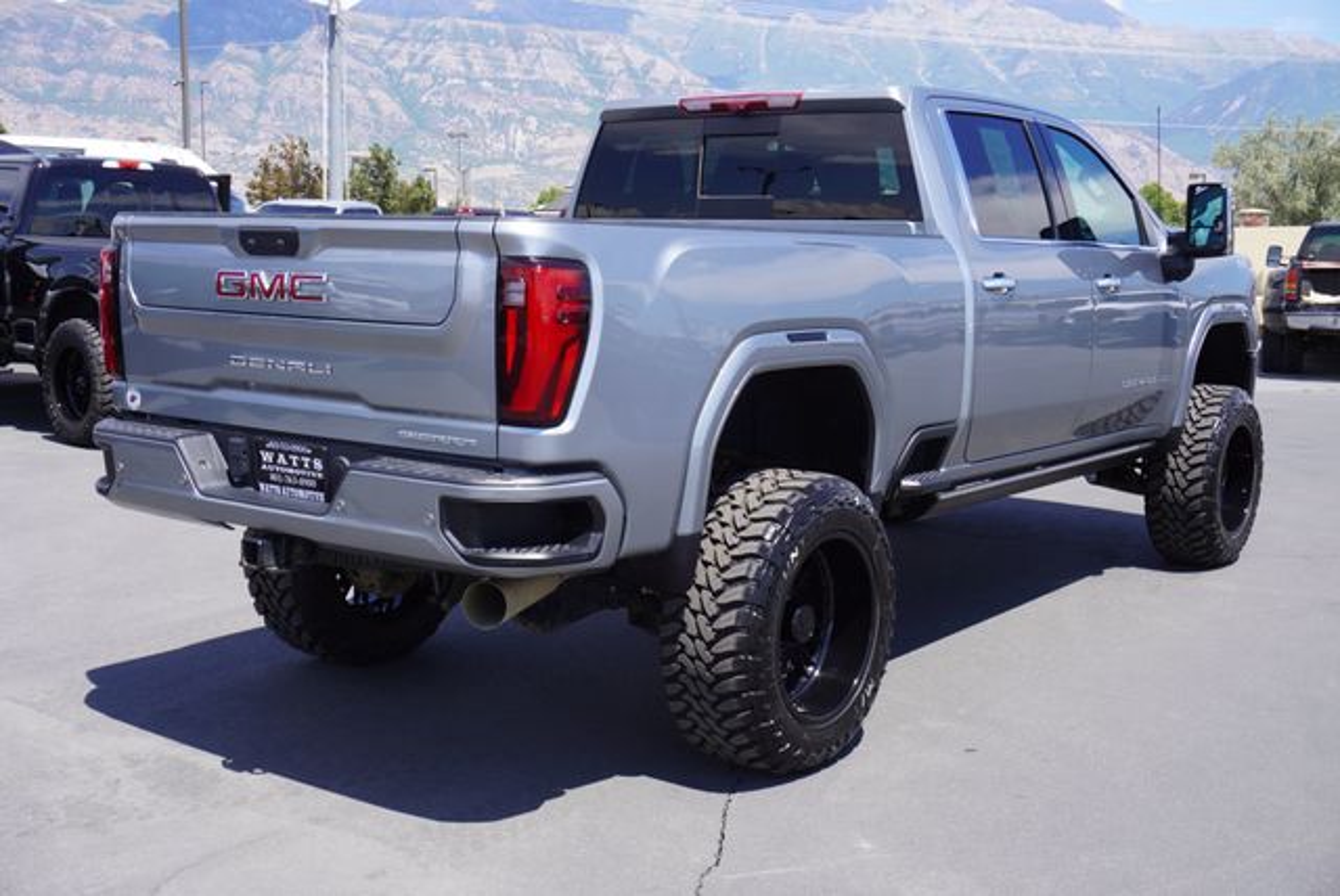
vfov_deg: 32.0
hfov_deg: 46.4
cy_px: 448
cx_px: 670
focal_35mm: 42
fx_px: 1565
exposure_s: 1/125
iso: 100
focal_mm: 28
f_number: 9
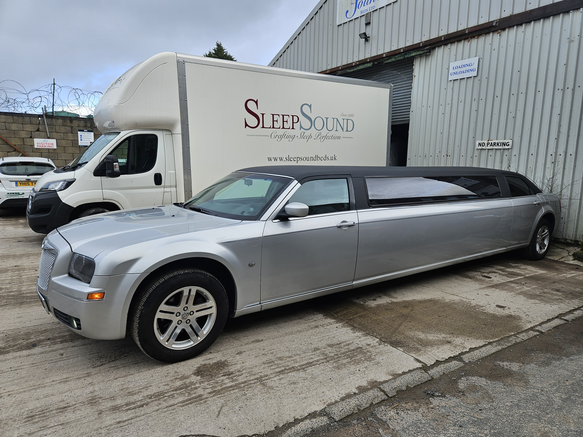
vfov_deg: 58.9
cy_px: 218
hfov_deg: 73.9
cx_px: 292
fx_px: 387
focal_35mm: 23
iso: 25
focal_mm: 5.4
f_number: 1.8
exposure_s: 1/309
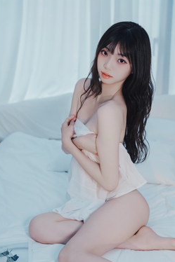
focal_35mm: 59
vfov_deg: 33.9
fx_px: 431
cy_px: 142
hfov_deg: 23.0
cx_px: 97
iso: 200
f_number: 3.2
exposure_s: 1/50
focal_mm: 49
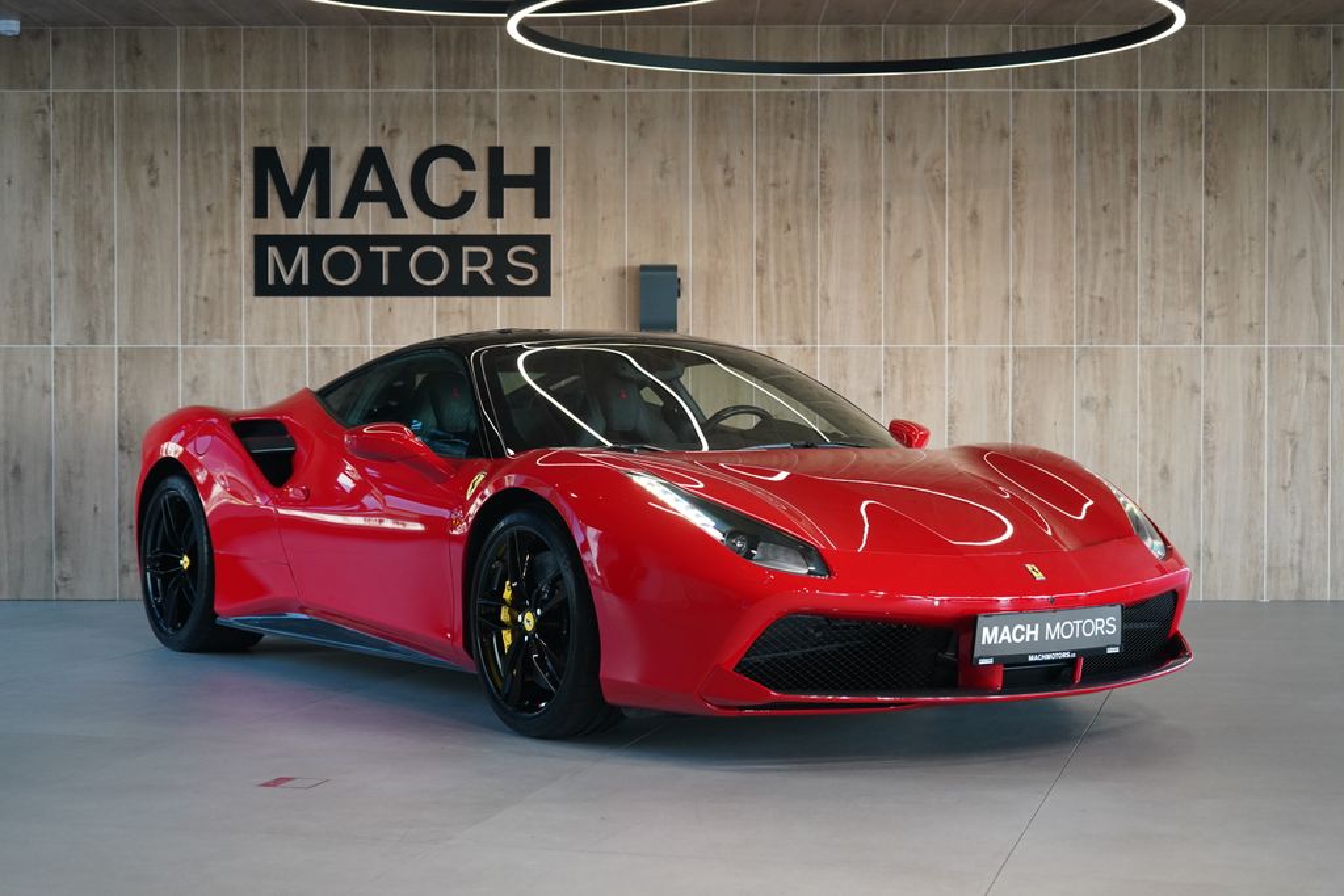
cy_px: 448
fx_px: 2203
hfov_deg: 33.9
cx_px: 672
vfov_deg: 23.0
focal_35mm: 59
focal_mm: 59
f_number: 5
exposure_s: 1/160
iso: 2500
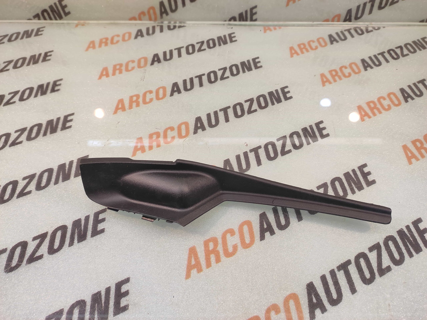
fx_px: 210
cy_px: 160
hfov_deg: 91.1
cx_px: 214
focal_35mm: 17
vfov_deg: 74.7
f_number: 1.79
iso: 189
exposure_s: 1/33
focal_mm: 4.74
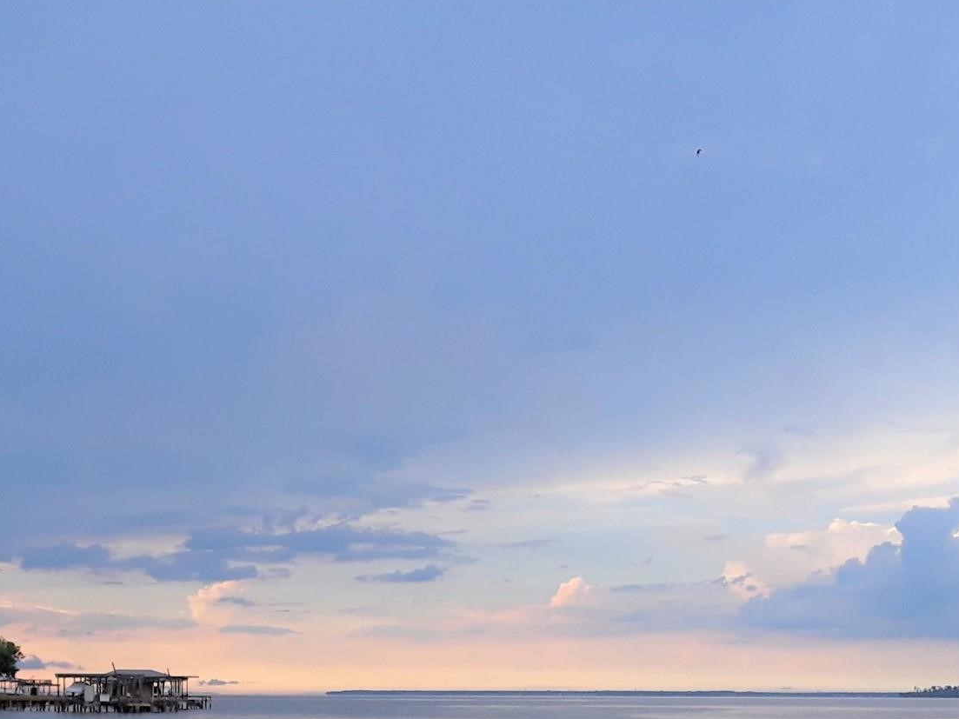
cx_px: 345
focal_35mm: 52
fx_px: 1440
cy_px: 658
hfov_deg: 36.6
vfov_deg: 27.0
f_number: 1.9
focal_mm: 2.9
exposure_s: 1/464
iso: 40
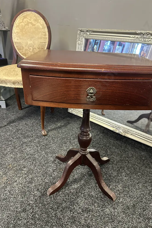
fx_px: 165
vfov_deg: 69.4
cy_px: 118
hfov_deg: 49.5
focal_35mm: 26
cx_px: 79
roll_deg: -2.6
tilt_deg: -26.9
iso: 500
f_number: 1.78
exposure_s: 1/50
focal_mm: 6.86
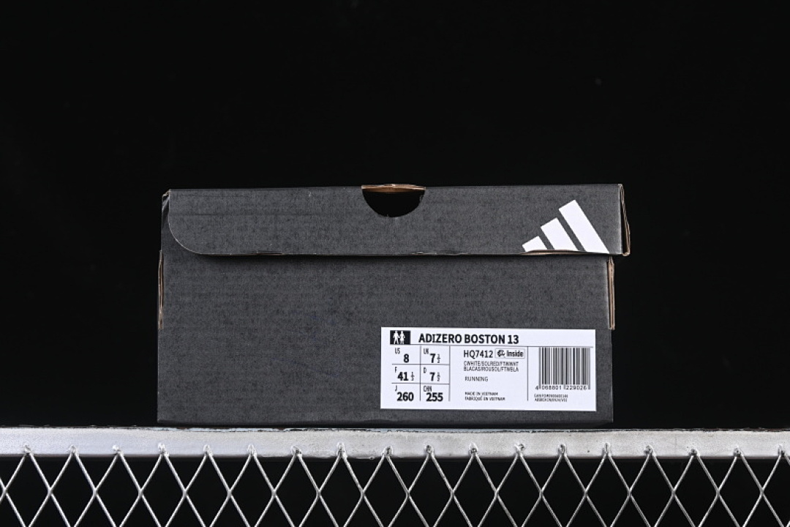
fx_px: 1646
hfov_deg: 27.0
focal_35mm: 75
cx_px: 395
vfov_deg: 18.2
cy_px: 264
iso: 160
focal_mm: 50
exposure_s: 1/60
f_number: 6.3
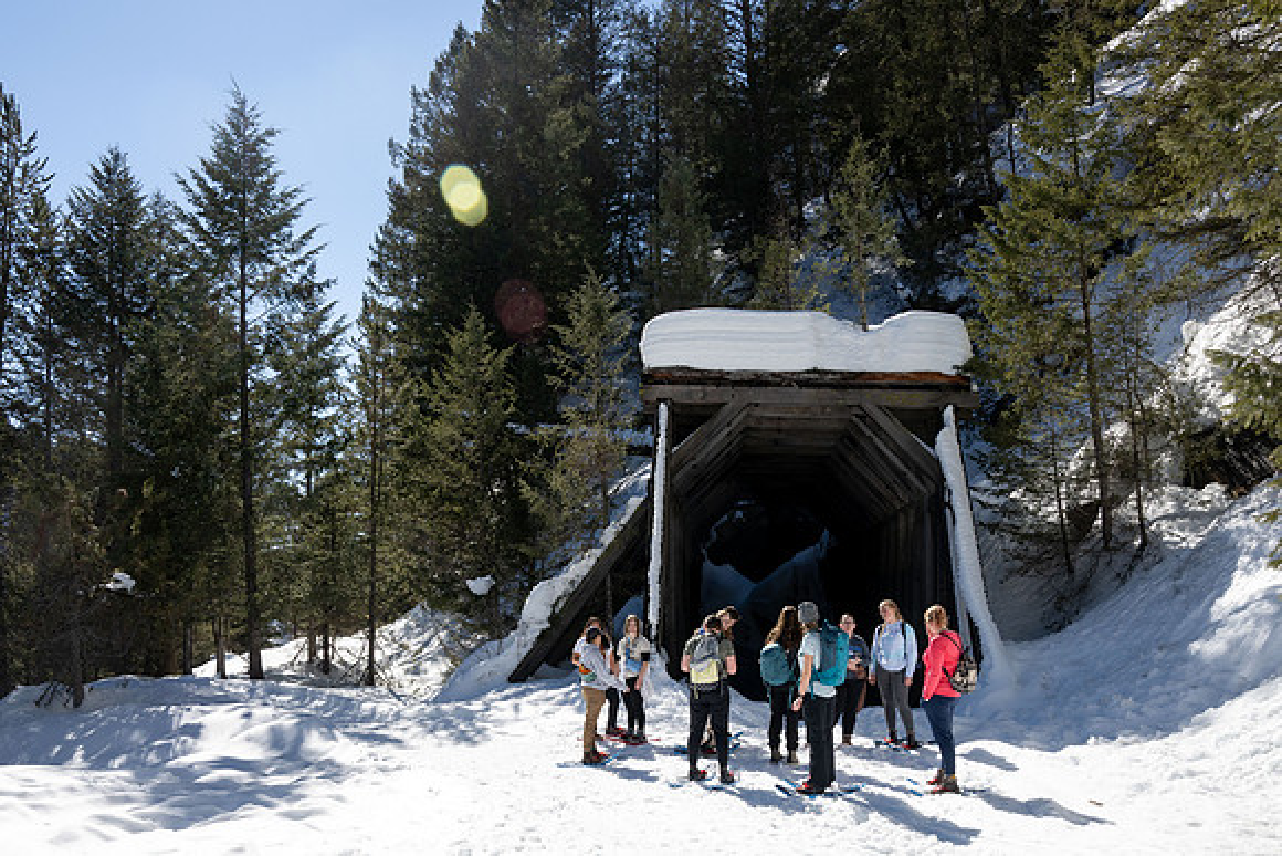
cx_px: 641
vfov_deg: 43.6
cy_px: 530
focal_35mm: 30
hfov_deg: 62.3
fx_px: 1059
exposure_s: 1/250
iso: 160
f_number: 9
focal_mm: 24
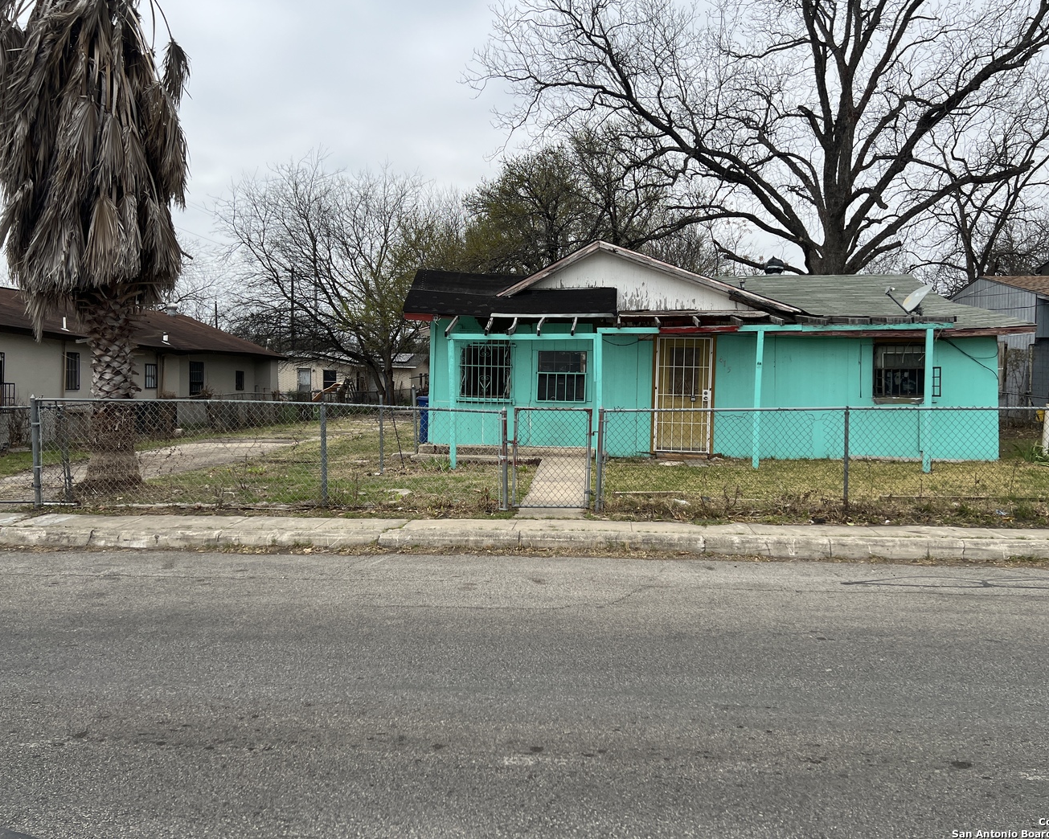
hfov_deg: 62.2
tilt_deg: -3.3
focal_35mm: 28
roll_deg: -1.2
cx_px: 546
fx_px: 869
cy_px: 407
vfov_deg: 51.5
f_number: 1.5
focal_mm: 5.7
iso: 50
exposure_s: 1/5319
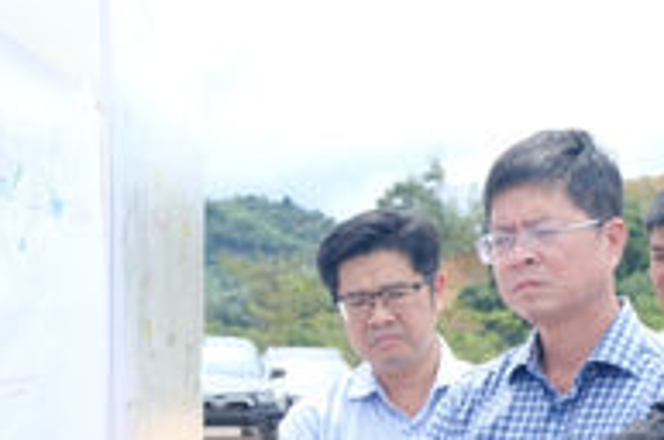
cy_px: 416
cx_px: 506
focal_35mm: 129
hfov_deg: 15.8
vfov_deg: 10.5
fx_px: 2375
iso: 1000
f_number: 4
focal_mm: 30.8
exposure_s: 1/4000
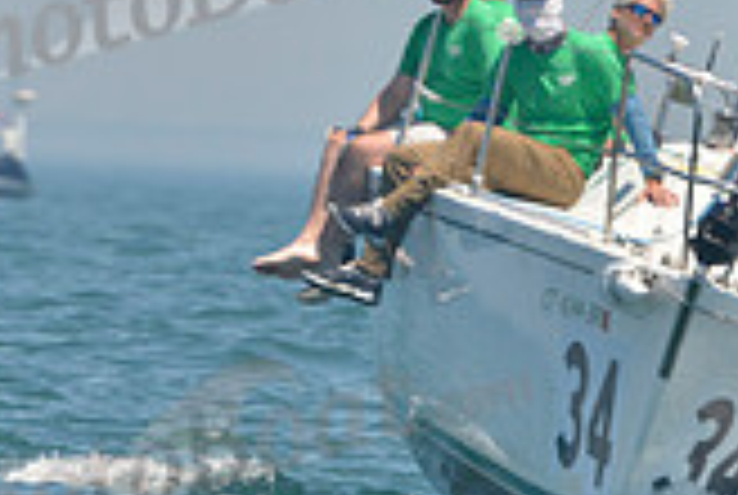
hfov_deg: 2.4
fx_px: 17415
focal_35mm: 848
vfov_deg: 1.6
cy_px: 155
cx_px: 770
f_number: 7.1
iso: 280
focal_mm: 240
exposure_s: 1/1000
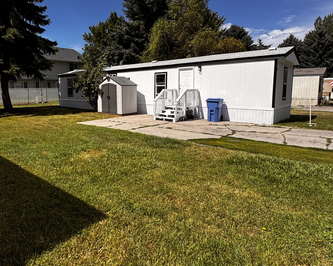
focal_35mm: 24
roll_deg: +1.3
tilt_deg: -5.1
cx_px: 120
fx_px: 237
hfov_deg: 68.9
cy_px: 115
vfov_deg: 58.5
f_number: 2.2
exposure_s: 1/1709
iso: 50
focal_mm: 2.22
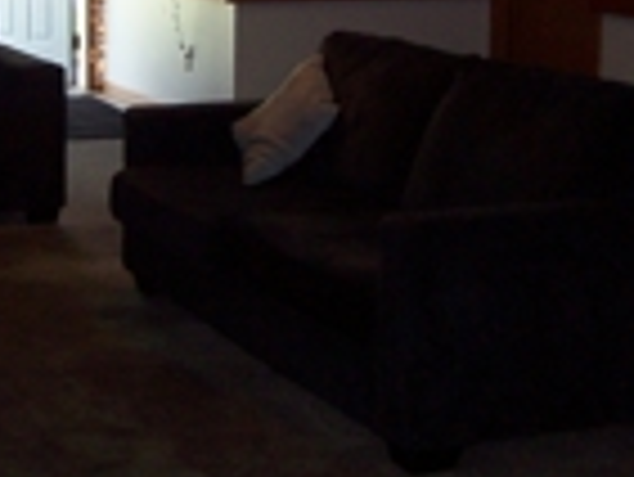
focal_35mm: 102
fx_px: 1870
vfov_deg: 14.1
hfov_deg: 19.2
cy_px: -81
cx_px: 225
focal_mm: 6
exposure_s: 1/64
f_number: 2.7
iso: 80
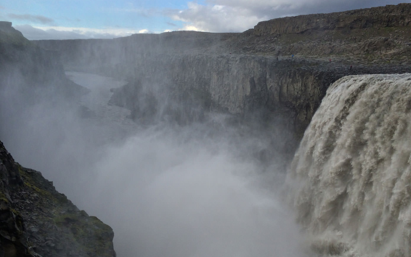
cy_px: 142
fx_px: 359
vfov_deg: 39.4
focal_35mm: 32
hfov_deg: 59.6
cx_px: 205
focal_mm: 4.12
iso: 40
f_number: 2.2
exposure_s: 1/1466
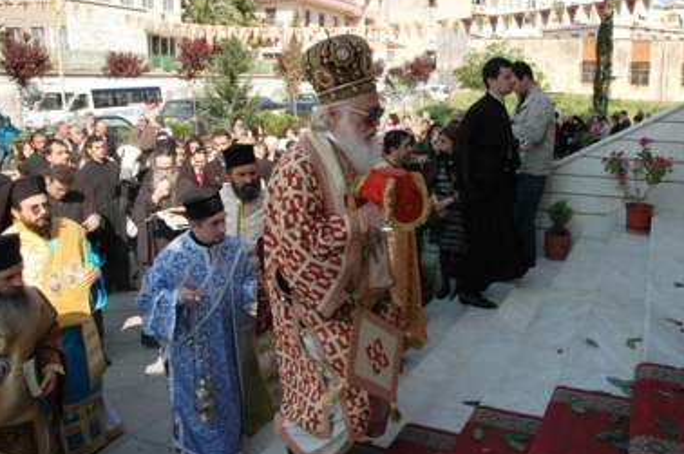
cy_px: 212
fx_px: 607
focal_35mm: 32
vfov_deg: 41.0
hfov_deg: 58.5
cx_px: 398
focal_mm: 18
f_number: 8
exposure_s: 1/250
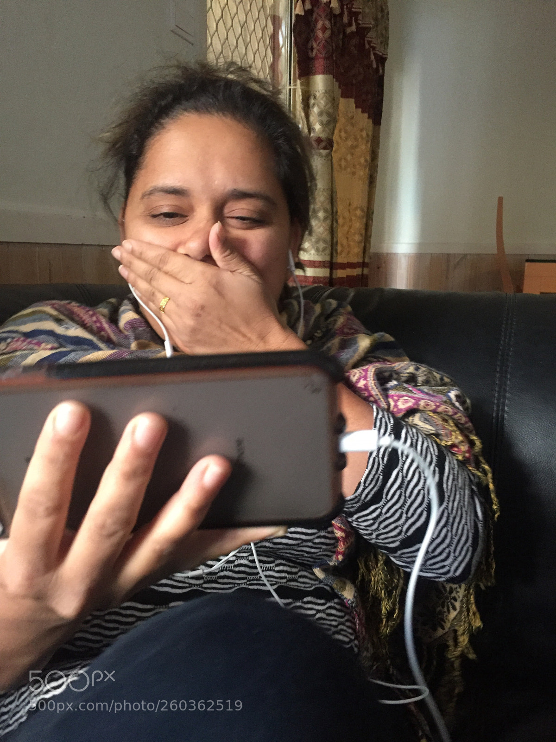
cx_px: 278
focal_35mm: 29
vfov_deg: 61.7
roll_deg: -0.7
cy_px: 371
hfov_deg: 48.2
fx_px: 621
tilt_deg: -11.5
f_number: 2.2
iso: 250
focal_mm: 4.15
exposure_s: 1/33
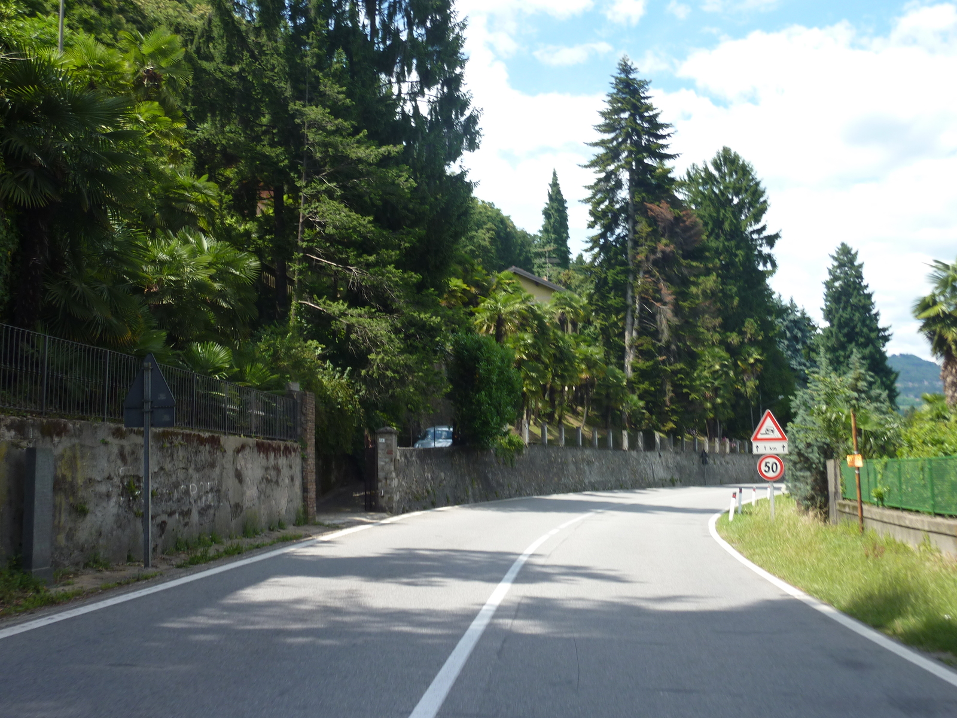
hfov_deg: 50.1
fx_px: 1023
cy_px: 359
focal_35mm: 37
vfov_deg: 38.7
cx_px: 478
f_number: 4
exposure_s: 1/320
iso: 80
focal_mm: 6.1
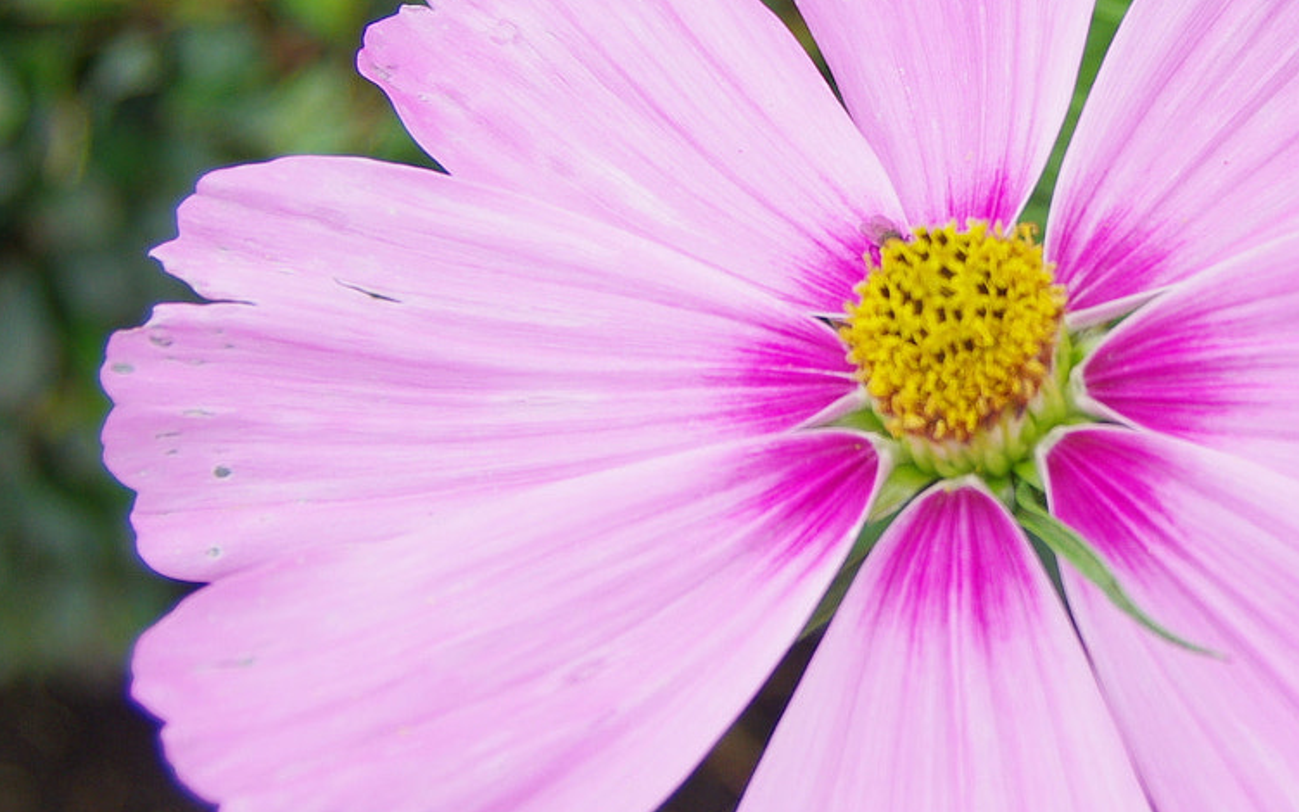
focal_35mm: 156
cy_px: 312
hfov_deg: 13.3
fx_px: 5523
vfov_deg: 8.4
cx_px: 1068
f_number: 5.6
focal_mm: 47.5
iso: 200
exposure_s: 1/250
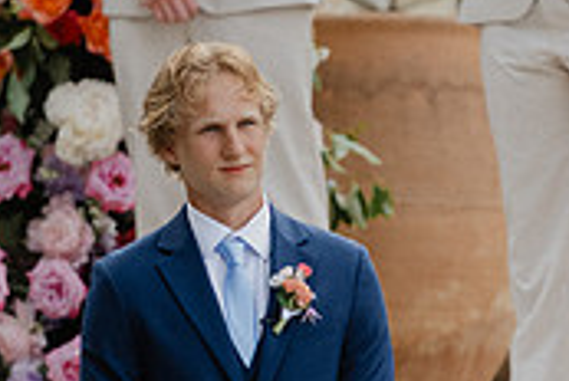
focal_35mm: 760
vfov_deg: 1.8
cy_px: 514
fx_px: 12033
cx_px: 421
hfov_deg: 2.7
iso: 640
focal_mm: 200
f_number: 2.8
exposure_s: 1/2000
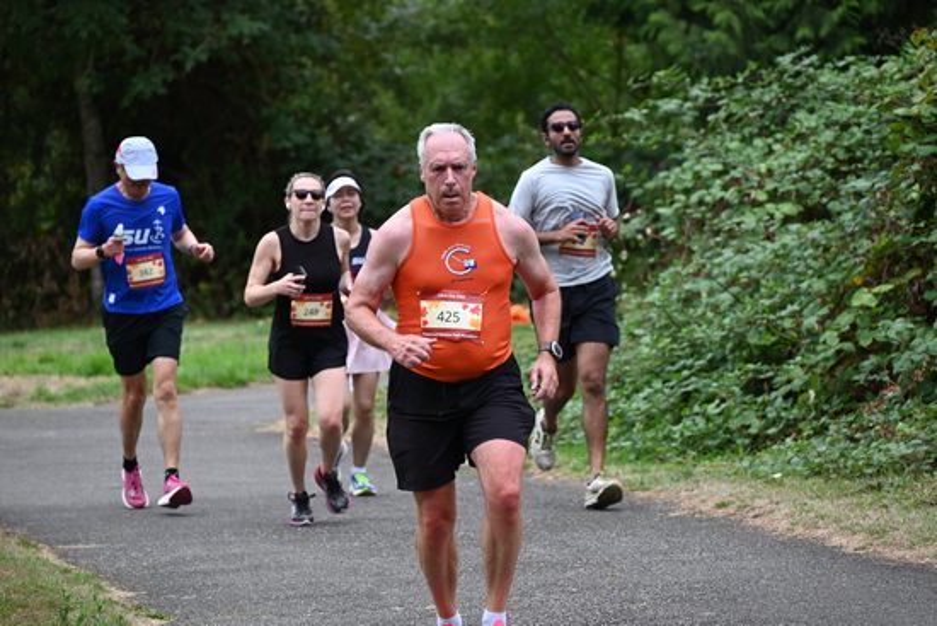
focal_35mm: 200
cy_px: 313
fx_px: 5207
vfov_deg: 6.9
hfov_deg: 10.3
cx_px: 468
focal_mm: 200
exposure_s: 1/400
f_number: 6.3
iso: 400
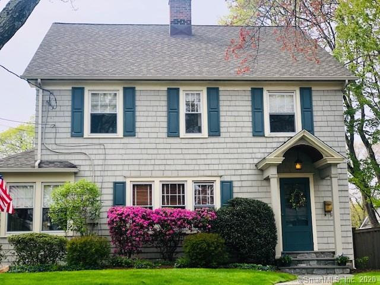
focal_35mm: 57
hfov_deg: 33.8
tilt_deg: +8.8
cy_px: 142
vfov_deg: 25.7
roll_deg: +0.3
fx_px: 626
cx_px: 190
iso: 20
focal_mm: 6.6
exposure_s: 1/170
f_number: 2.8
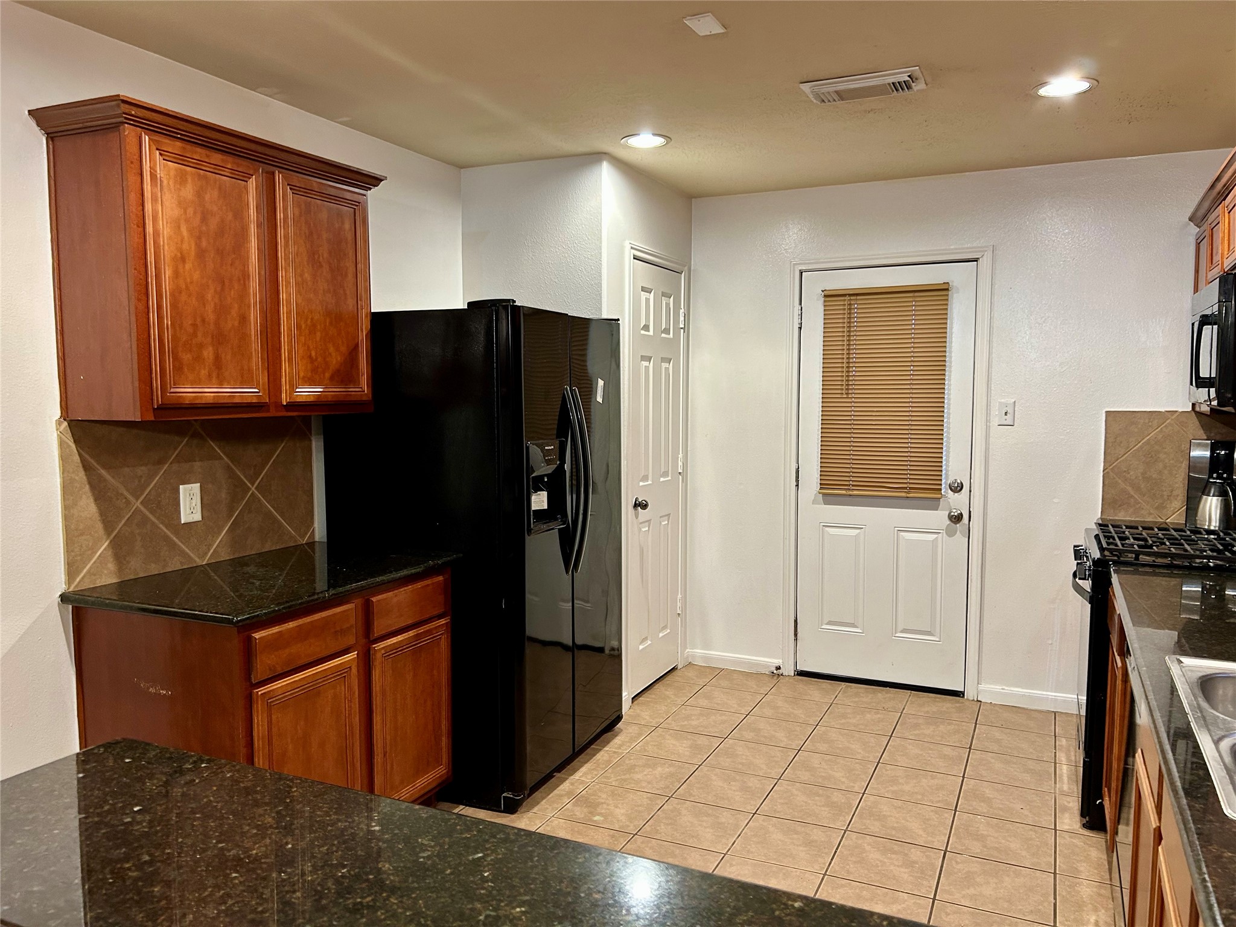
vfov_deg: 53.1
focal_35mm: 26
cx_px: 618
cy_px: 464
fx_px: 928
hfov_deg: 67.3
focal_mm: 5.7
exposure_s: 1/60
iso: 200
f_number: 1.5
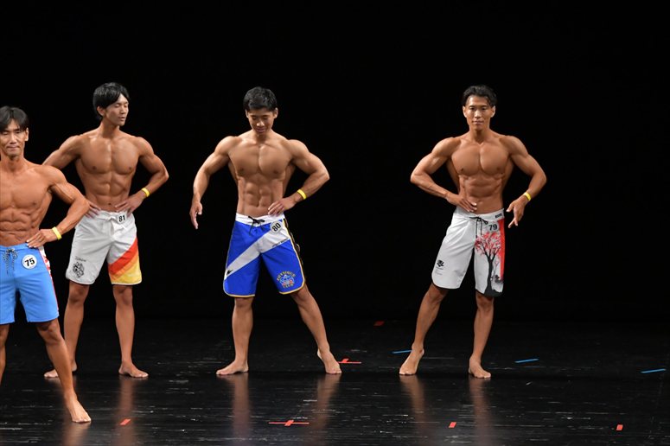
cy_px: 223
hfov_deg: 9.2
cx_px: 335
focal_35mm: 225
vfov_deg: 6.1
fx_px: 4186
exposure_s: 1/400
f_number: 5.6
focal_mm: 150
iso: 3200
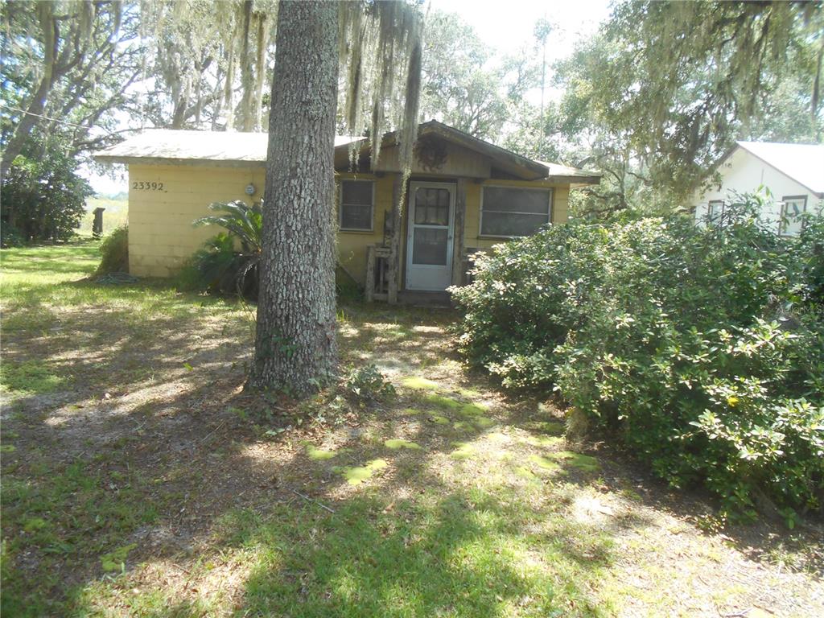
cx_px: 412
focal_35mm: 26
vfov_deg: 53.1
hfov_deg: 67.3
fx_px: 619
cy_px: 309
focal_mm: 4.6
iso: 160
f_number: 3.2
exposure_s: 1/250
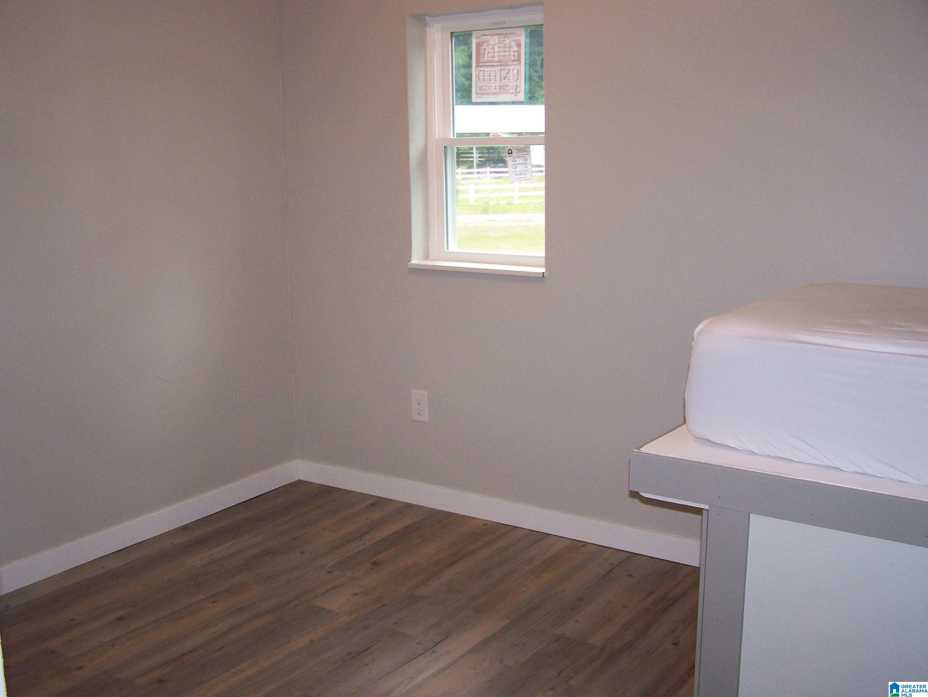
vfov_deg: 37.8
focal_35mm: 38
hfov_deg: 48.9
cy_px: 348
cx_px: 464
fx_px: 1019
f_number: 2.8
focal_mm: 6.3
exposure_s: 1/60
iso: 160
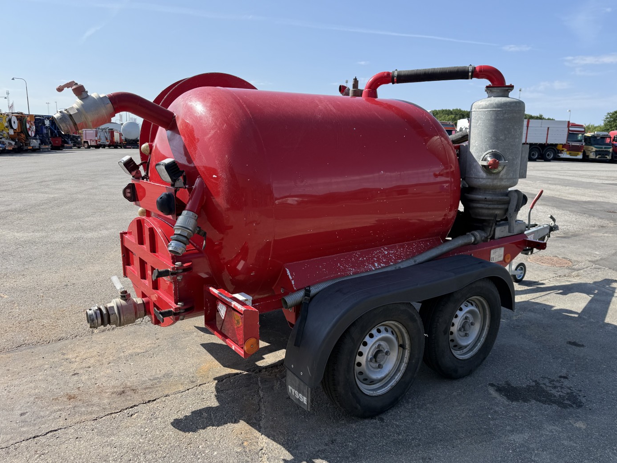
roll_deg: -1.5
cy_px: 234
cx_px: 306
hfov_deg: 69.4
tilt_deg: -10.7
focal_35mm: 25
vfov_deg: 54.9
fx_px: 446
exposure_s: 1/3425
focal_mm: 6.76
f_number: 1.78
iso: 80
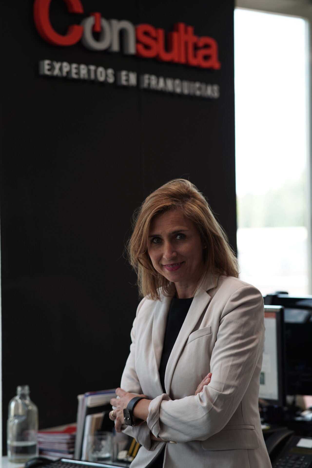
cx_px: 156
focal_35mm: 85
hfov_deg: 16.1
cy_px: 234
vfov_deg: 23.9
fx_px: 1105
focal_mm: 85
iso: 250
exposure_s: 1/100
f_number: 2.8
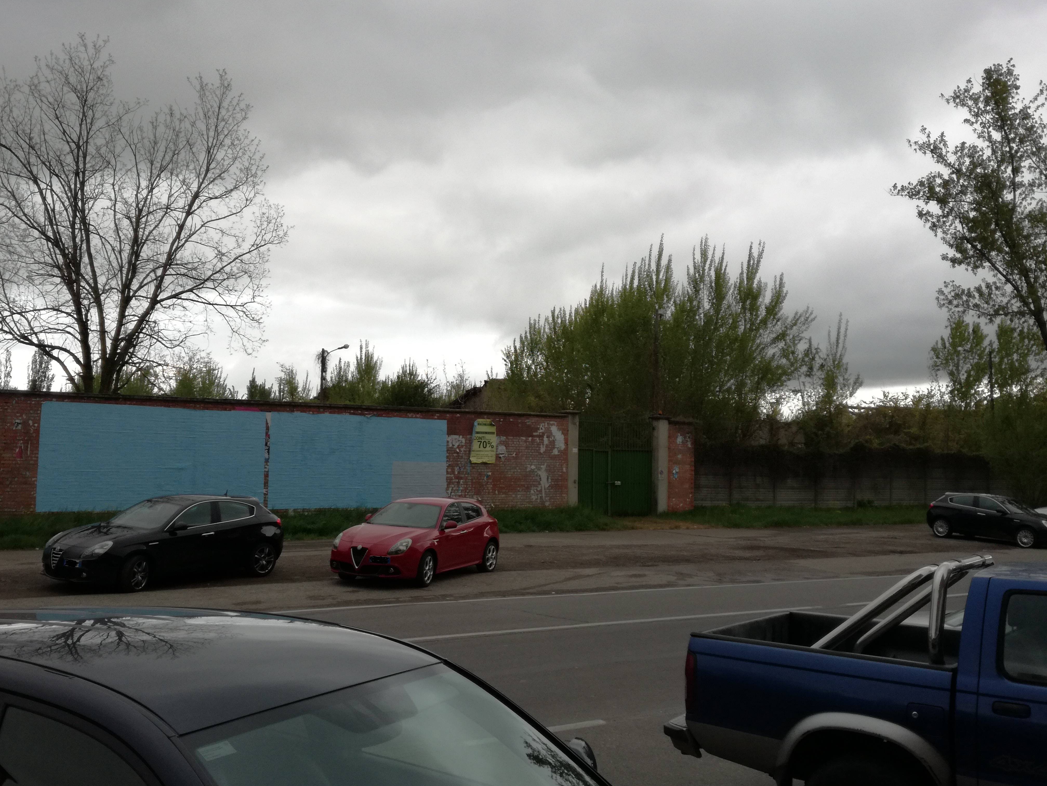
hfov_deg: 56.8
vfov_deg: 44.2
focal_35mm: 32
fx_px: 968
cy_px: 399
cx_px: 507
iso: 50
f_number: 2
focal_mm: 3.79
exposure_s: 1/262
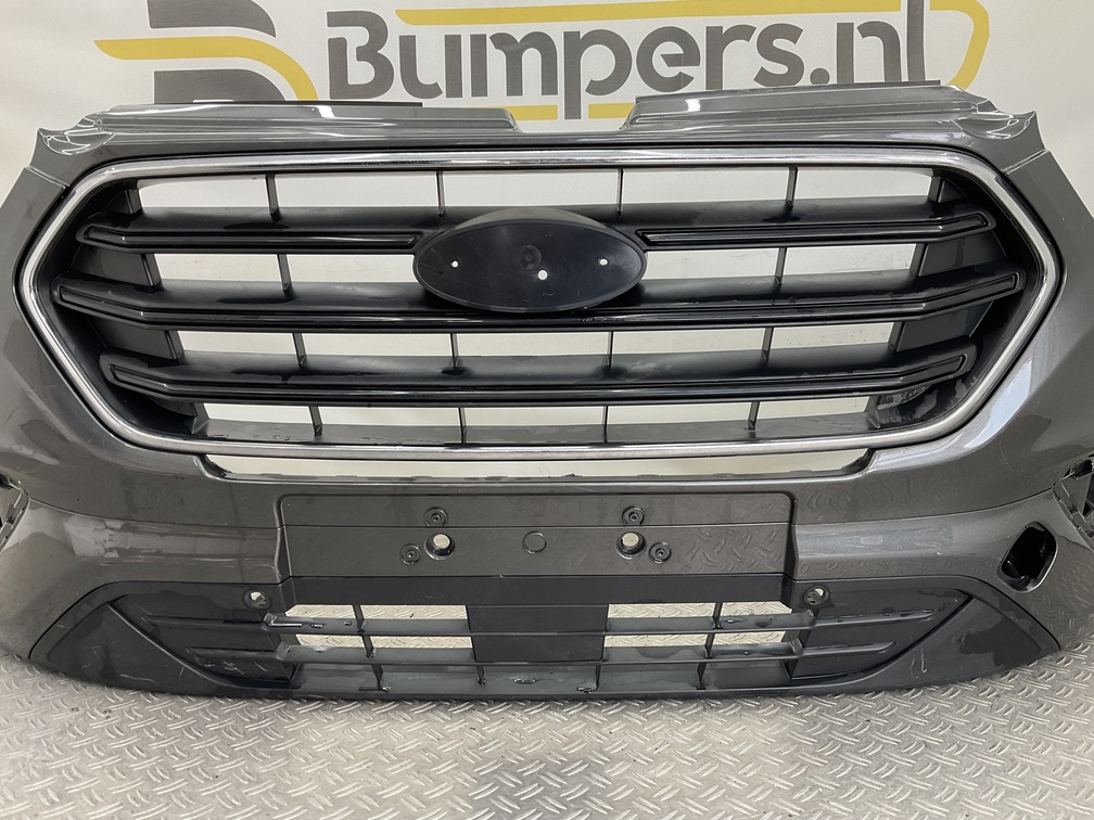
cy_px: 410
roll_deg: +0.2
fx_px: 917
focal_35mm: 29
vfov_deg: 48.2
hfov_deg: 61.7
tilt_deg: -8.8
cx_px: 547
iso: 32
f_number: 1.8
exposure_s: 1/100
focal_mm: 3
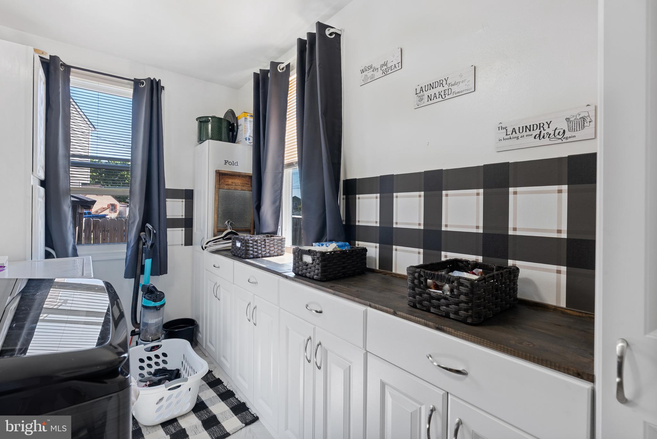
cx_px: 328
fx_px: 292
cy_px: 220
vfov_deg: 73.8
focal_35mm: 16
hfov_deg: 96.7
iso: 200
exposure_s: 1/4
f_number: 8
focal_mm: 16
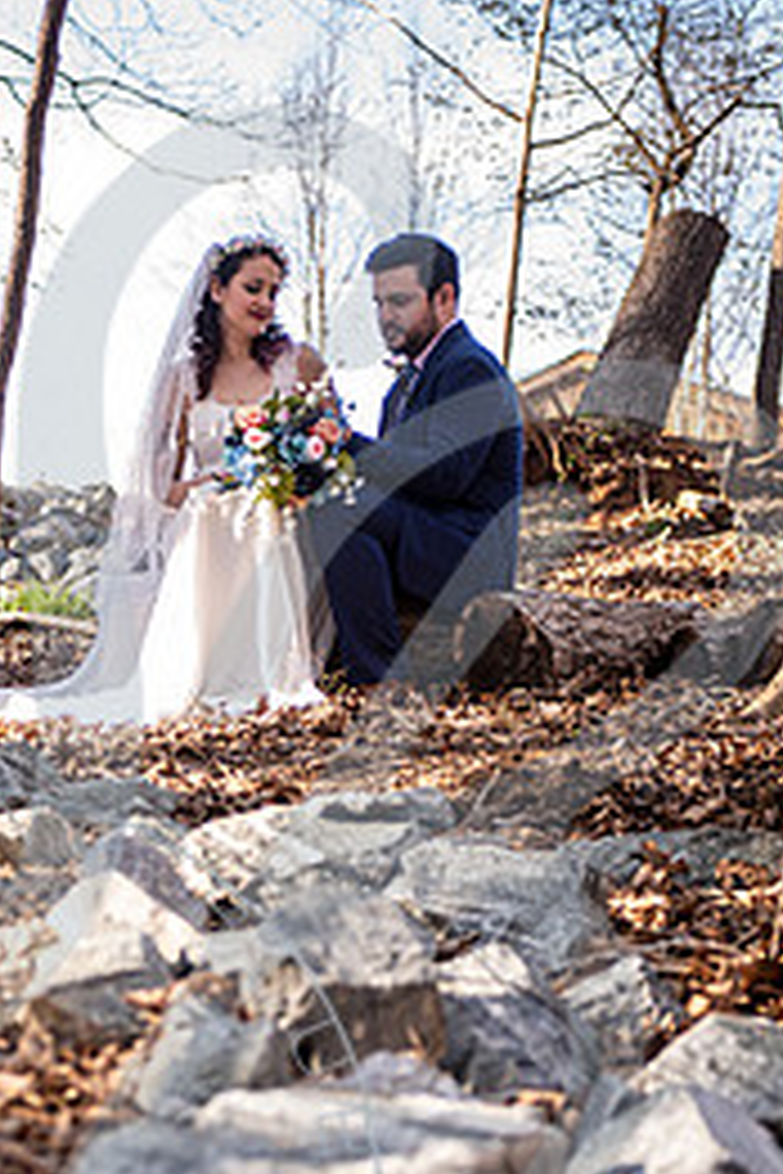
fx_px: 3491
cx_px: 166
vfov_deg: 19.0
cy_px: 864
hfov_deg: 12.7
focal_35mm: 107
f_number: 2.8
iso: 100
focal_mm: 62
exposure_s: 1/160
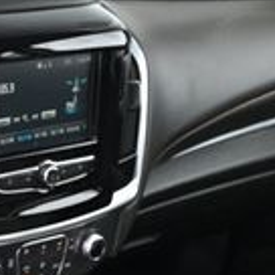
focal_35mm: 120
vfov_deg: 14.2
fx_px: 1079
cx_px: -140
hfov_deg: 13.7
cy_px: 313
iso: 450
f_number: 3.8
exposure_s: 1/125
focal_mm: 20
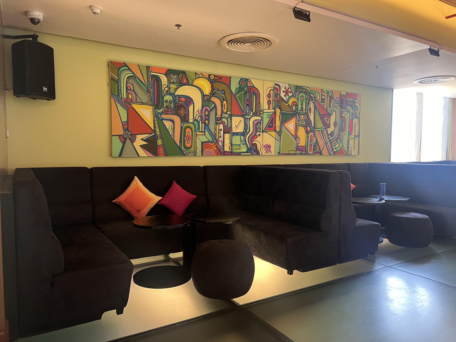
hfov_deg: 67.3
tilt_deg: -2.9
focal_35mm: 26
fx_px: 343
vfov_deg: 53.1
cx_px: 228
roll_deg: -0.3
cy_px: 171
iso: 500
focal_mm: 5.7
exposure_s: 1/50
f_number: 1.5
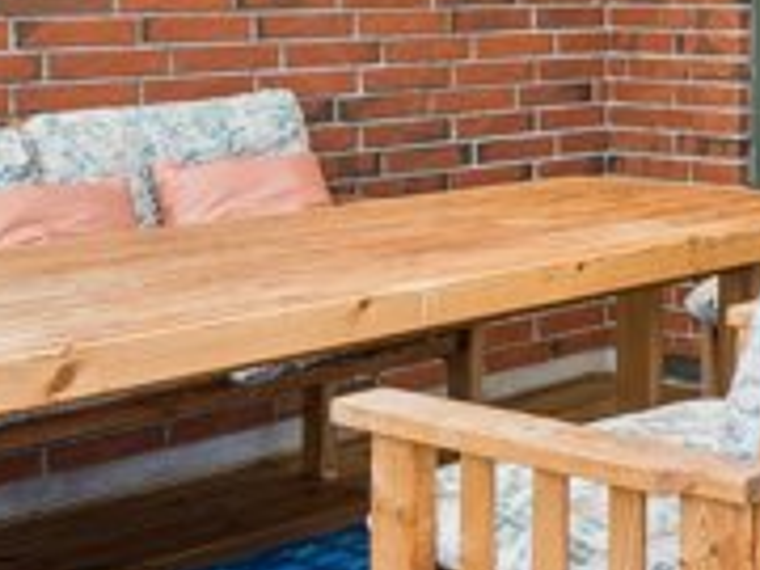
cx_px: 1292
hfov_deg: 19.0
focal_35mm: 83
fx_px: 1825
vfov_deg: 17.3
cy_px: -32
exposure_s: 1/6
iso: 200
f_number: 8
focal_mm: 13
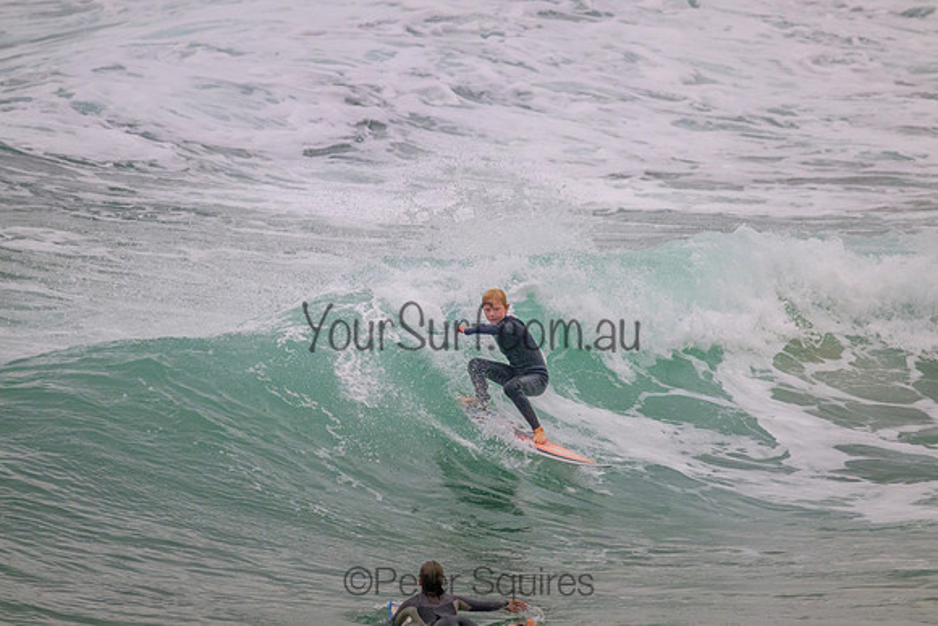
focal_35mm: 800
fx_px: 20848
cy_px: 313
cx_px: 469
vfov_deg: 1.7
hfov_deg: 2.6
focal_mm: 800
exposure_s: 1/1250
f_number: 11
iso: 2800
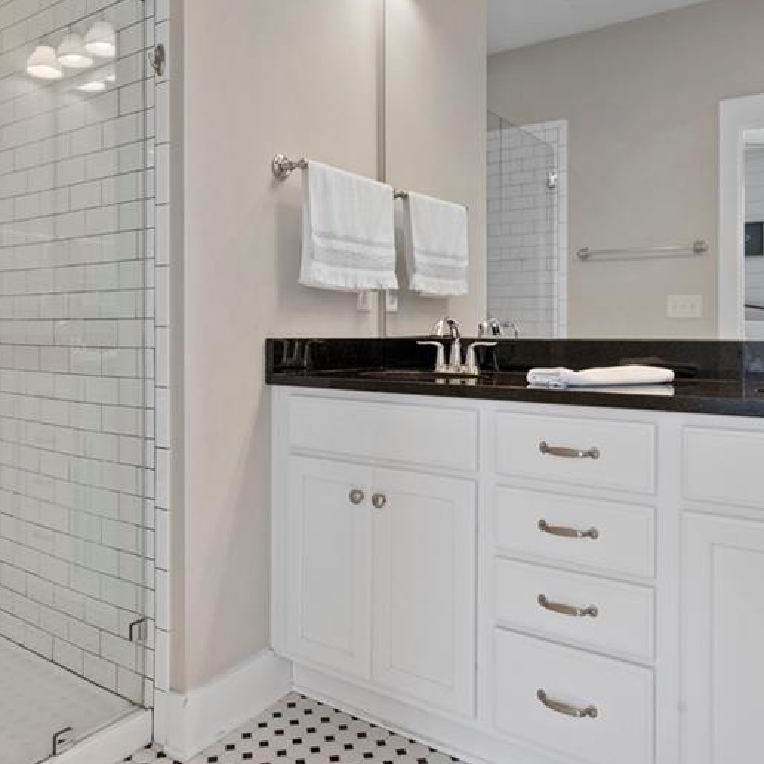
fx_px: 674
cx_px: 345
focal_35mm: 27
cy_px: 349
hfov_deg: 59.0
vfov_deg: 59.0
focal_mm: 16
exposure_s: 1/1.67
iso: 100
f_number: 11
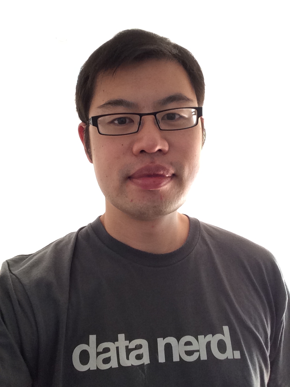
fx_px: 369
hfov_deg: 42.9
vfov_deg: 55.4
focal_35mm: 33
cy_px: 194
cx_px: 145
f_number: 2.4
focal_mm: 2.15
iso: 100
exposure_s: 1/30
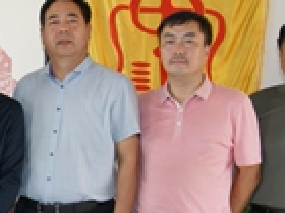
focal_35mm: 93
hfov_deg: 20.1
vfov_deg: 15.8
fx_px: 766
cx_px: -28
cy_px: 180
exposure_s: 1/80
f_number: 5.6
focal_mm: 18
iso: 320
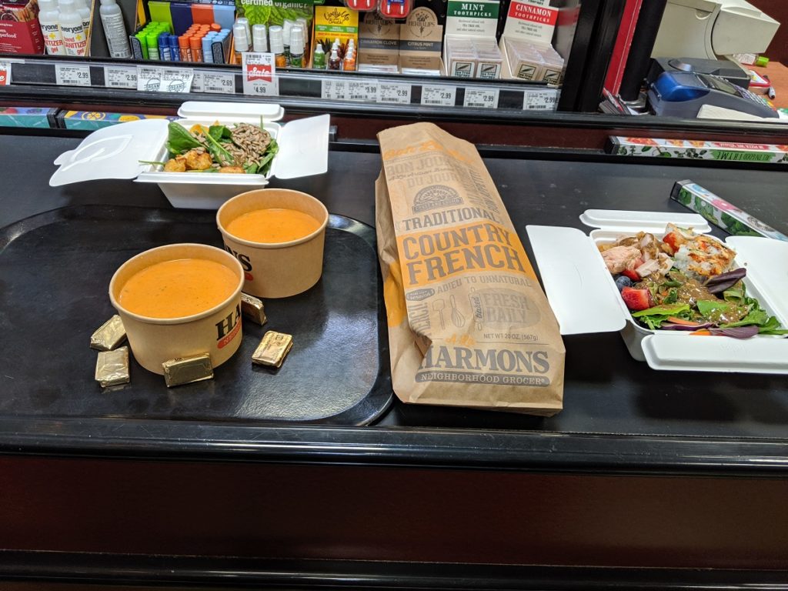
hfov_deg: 65.3
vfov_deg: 51.4
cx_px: 394
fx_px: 615
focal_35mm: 27
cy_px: 296
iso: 147
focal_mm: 4.44
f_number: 1.8
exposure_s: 1/120
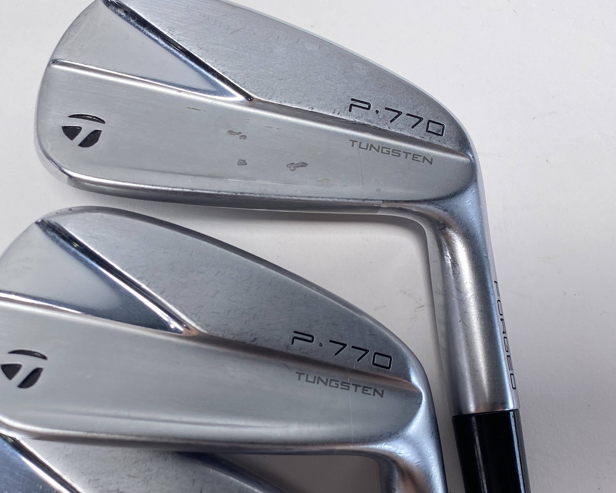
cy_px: 327
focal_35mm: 42
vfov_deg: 35.3
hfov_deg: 42.6
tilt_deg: -82.5
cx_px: 164
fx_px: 766
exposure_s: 1/200
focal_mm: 4.25
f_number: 1.8
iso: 32
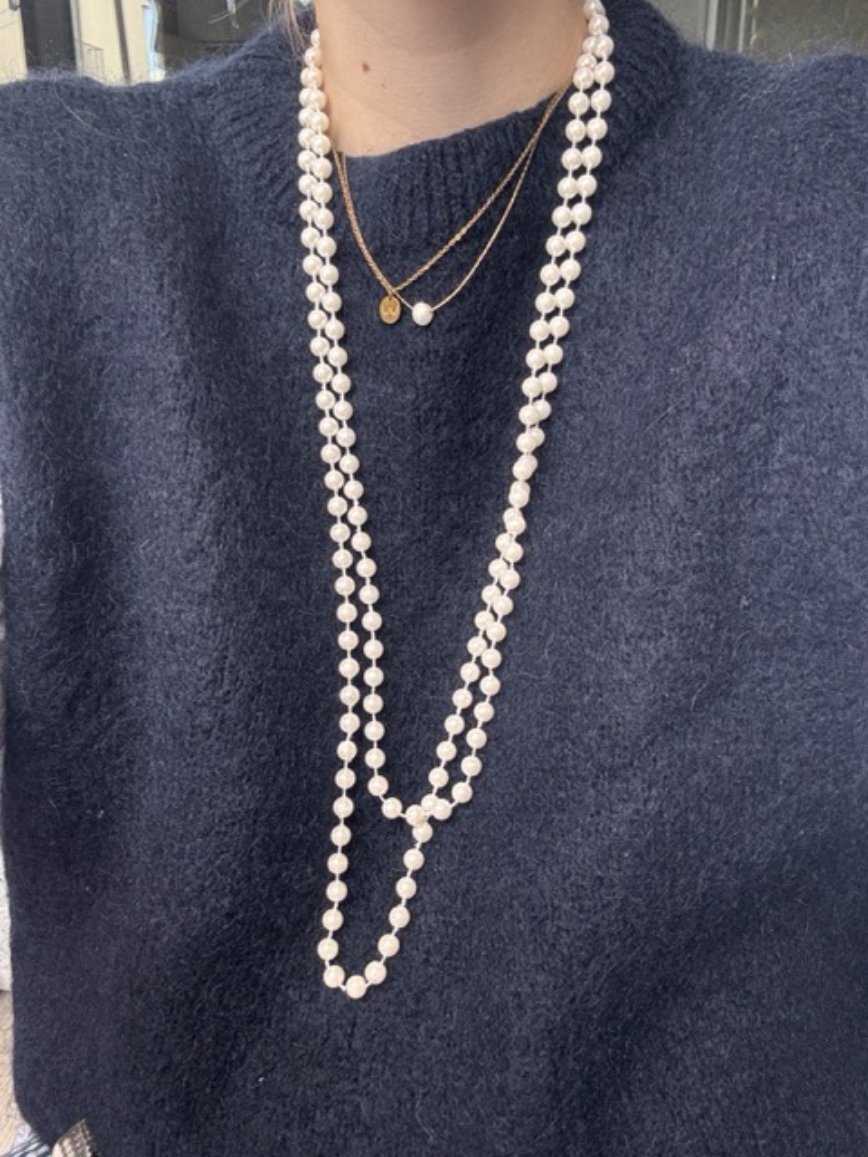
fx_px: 1003
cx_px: 434
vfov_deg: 60.0
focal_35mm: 30
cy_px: 578
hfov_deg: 46.8
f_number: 1.9
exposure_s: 1/92
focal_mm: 2.69
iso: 80
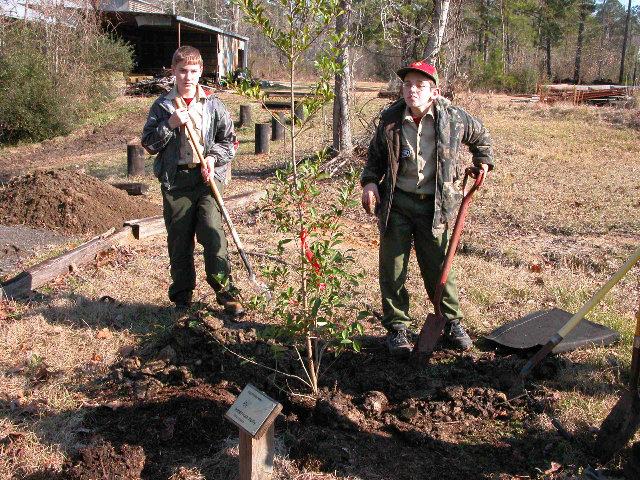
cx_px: 320
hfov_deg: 50.1
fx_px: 684
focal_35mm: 37
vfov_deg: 38.7
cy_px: 240
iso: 400
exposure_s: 1/428
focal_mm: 9.5
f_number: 8
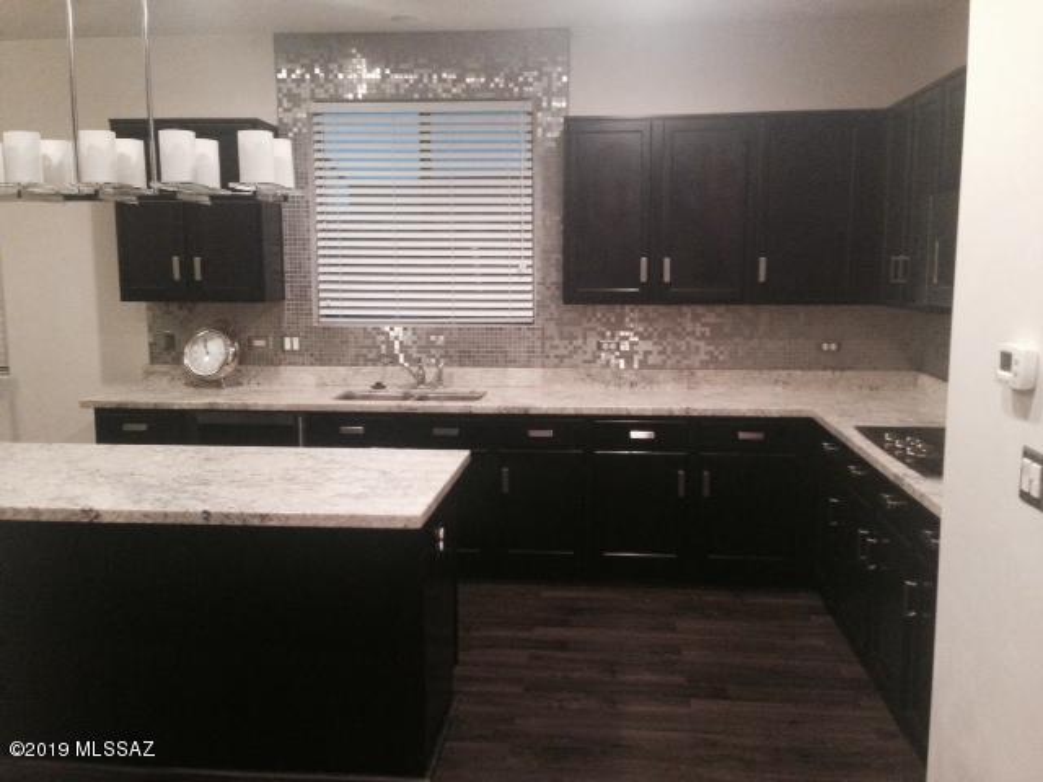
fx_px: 994
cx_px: 522
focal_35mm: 33
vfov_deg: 42.9
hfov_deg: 55.4
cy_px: 391
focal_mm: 4.12
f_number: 2.4
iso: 400
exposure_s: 1/15
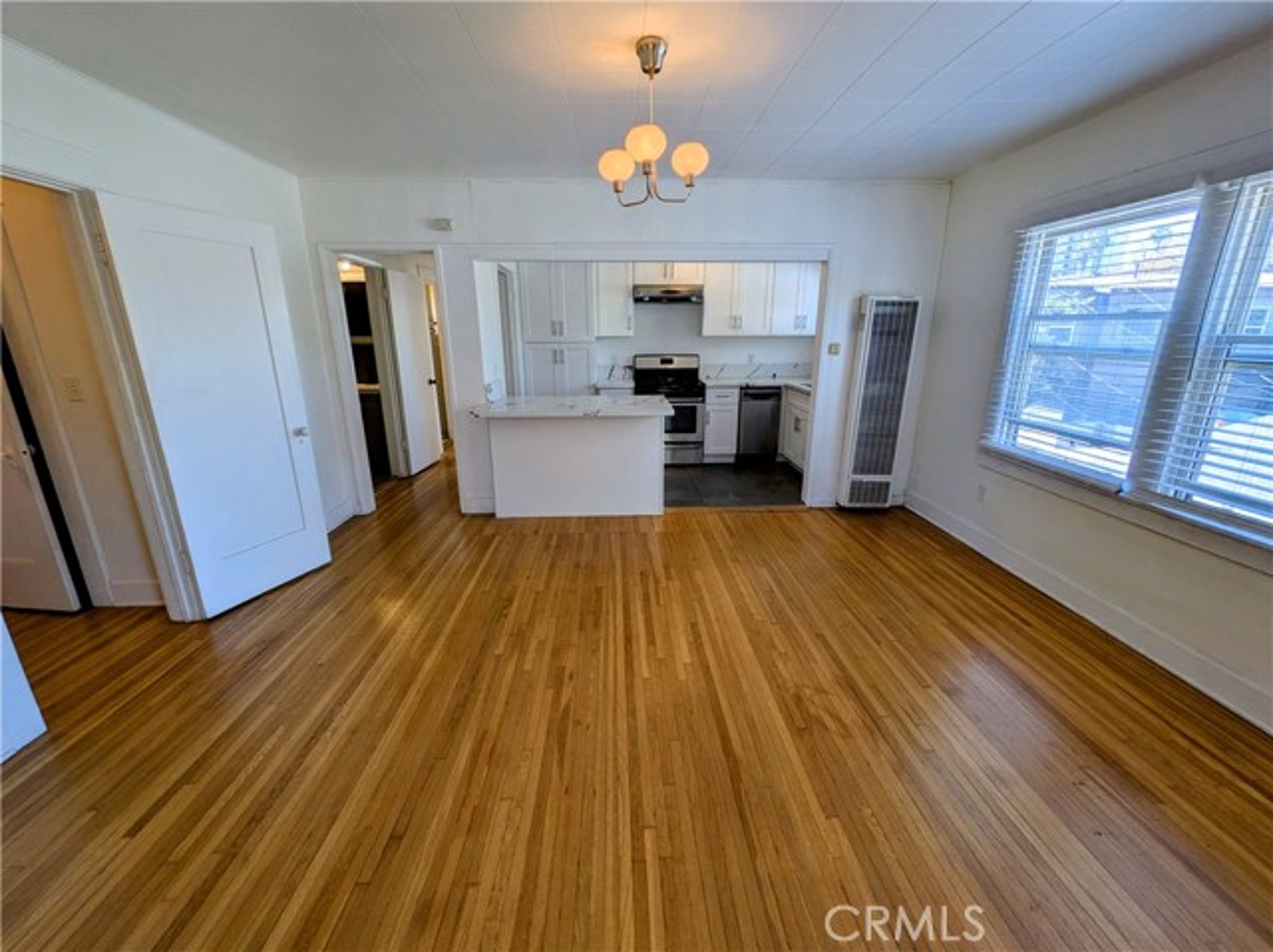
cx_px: 636
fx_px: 514
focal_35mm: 14
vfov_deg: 85.6
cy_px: 476
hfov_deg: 102.1
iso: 51
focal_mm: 1.85
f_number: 2.2
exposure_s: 1/141
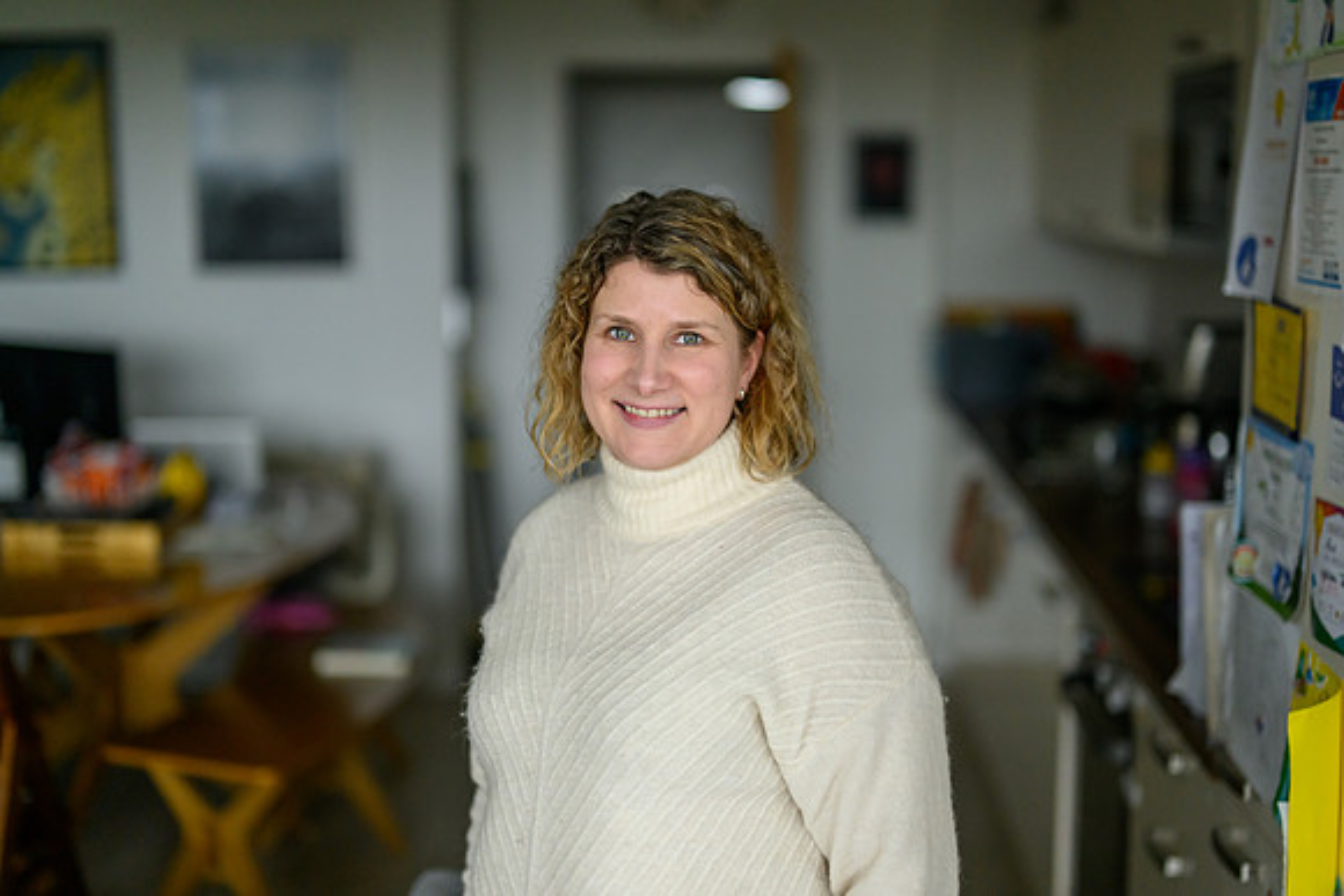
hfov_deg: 39.6
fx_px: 1867
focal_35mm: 50
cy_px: 448
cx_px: 672
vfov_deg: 27.0
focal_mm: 50
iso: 1600
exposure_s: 1/400
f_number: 1.2
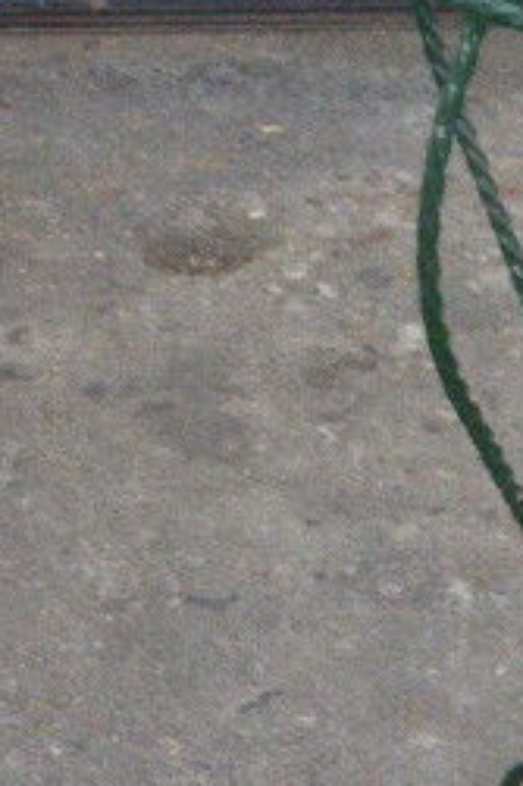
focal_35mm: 276
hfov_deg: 4.9
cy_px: 341
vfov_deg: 7.5
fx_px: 6022
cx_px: 742
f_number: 5.3
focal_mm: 17.1
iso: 800
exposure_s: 1/25
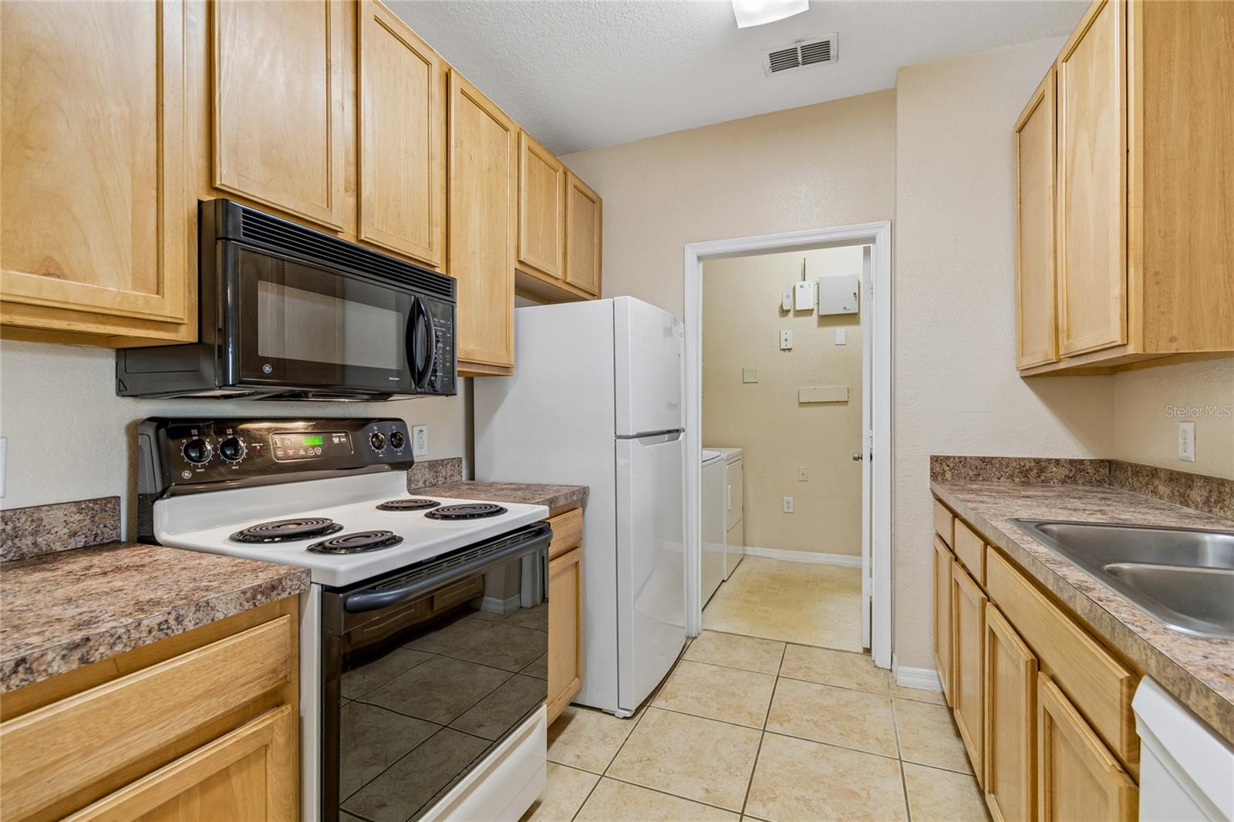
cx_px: 617
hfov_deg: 100.4
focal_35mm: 15
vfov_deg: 77.3
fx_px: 514
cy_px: 411
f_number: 7.1
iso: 100
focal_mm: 10
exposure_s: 1/3.33
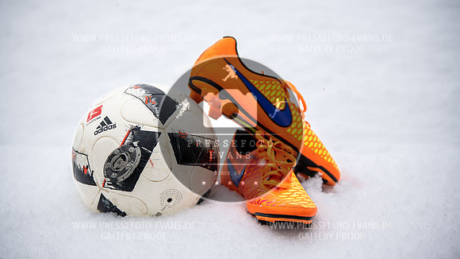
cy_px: 122
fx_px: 1661
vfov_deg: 8.9
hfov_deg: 15.8
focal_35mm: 136
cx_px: 230
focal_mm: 130
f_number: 2.8
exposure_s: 1/400
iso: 64
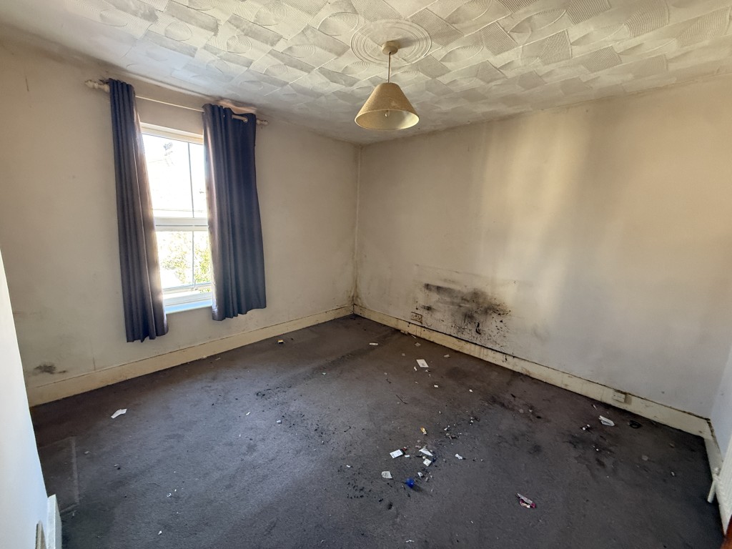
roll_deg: -2.6
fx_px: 296
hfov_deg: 102.1
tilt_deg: -11.2
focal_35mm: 14
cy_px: 274
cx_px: 366
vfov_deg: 85.7
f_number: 2.2
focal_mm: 2.22
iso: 400
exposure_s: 1/60
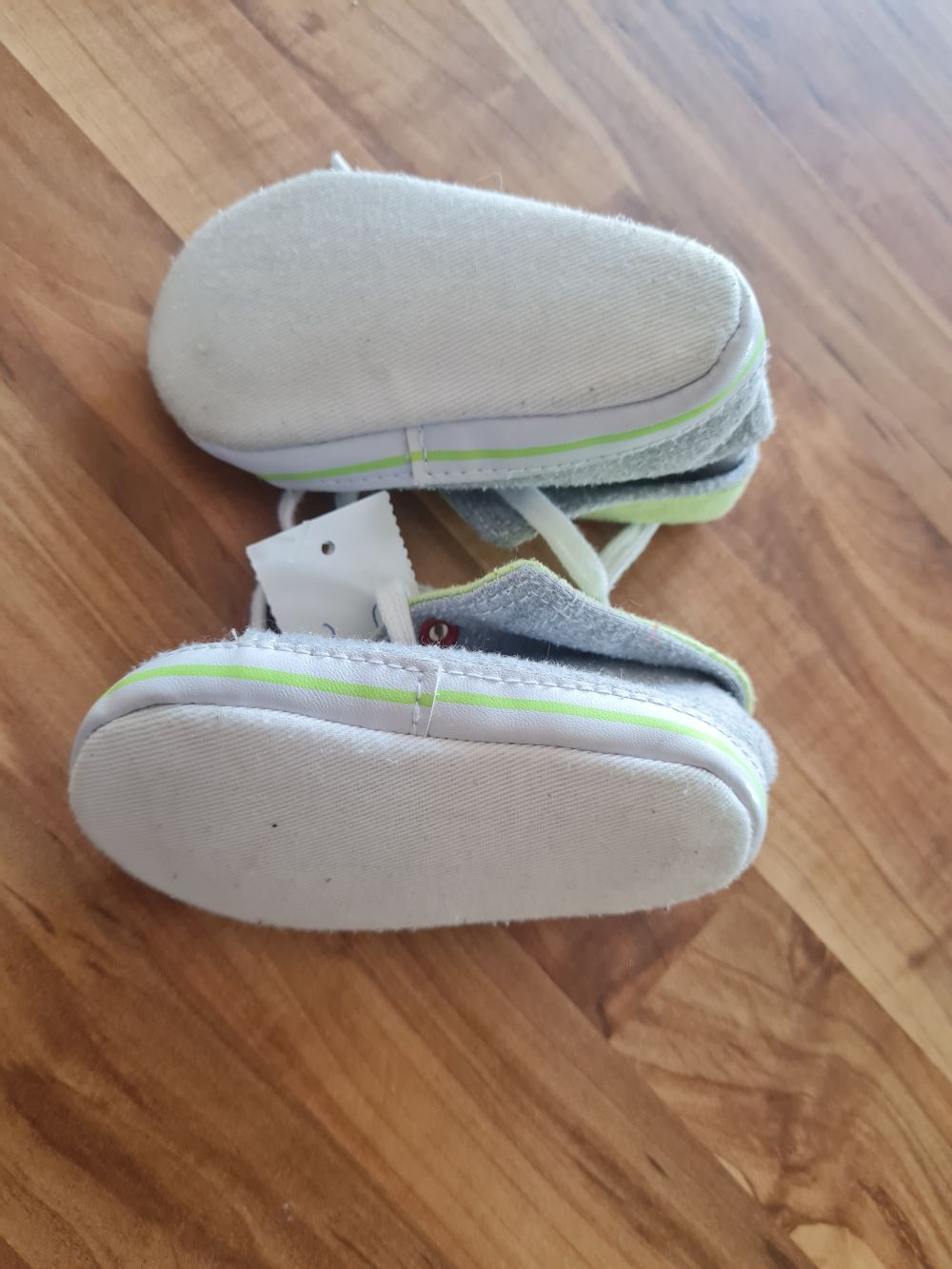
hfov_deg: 53.1
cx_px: 476
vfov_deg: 67.3
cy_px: 634
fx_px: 953
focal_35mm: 26
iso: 200
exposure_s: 1/50
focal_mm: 5.4
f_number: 1.8
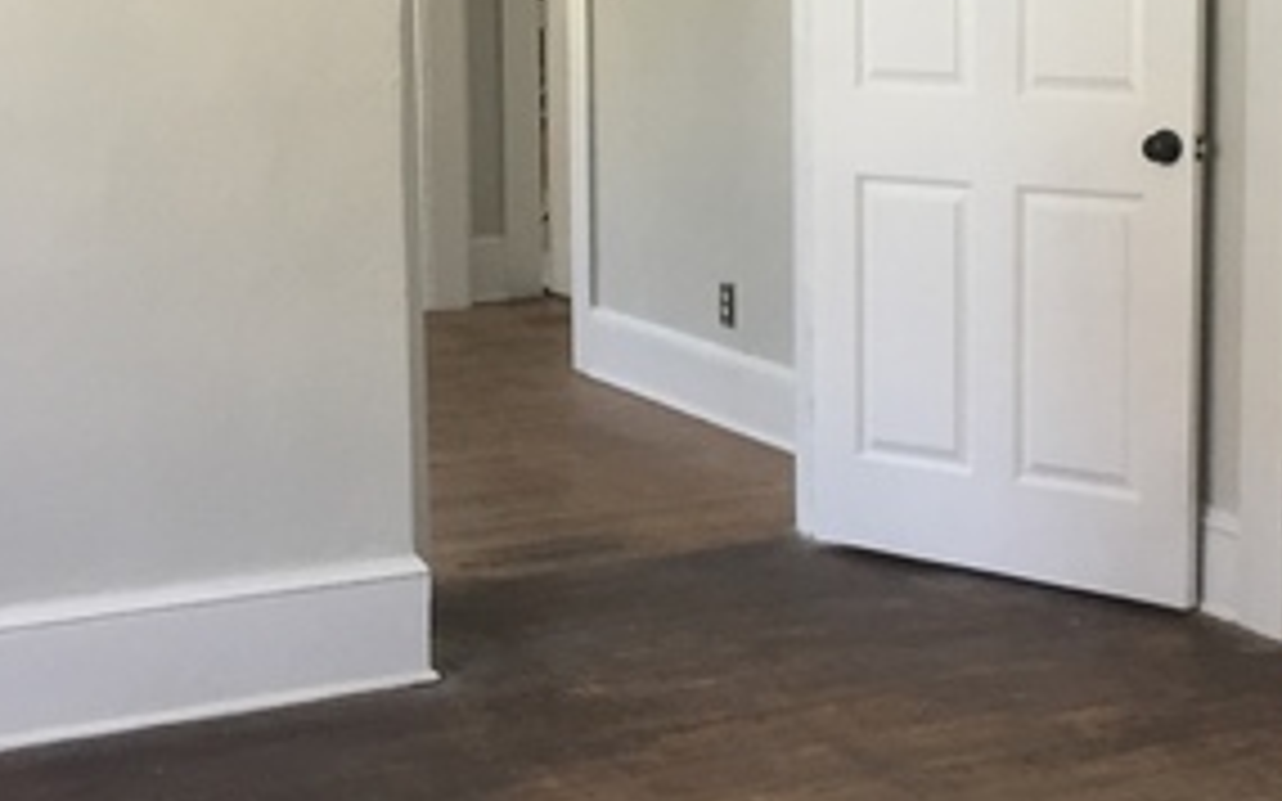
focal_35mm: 72
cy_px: 243
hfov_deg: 28.5
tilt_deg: -6.5
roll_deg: -1.0
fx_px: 2515
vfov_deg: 18.0
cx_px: 762
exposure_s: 1/30
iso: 80
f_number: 2.2
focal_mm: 4.15
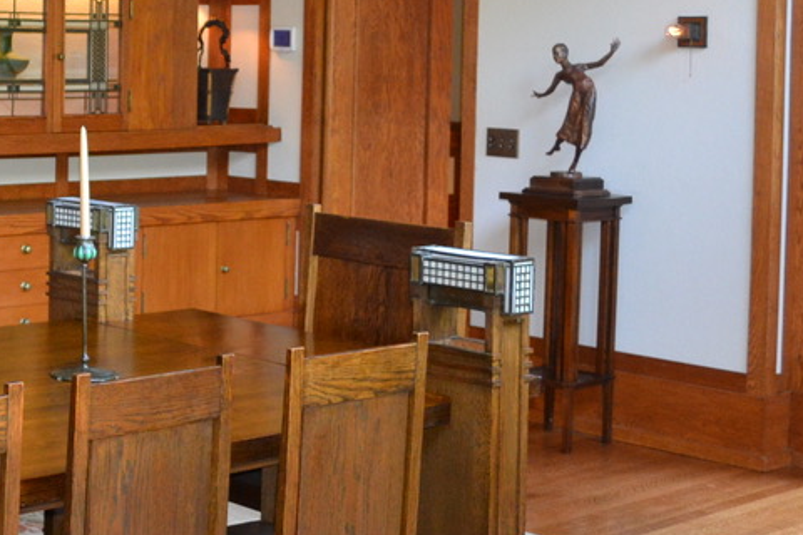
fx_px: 1606
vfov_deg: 18.6
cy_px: 63
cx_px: -20
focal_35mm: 72
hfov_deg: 26.4
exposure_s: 1/60
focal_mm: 18
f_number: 3.5
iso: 1000
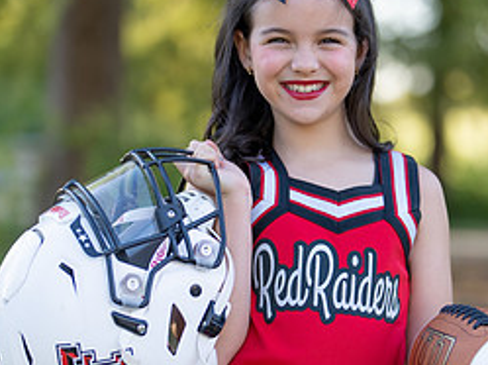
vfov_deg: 12.1
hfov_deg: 16.1
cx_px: 325
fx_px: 1717
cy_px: 206
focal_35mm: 122
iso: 100
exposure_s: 1/1000
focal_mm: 50
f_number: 1.2
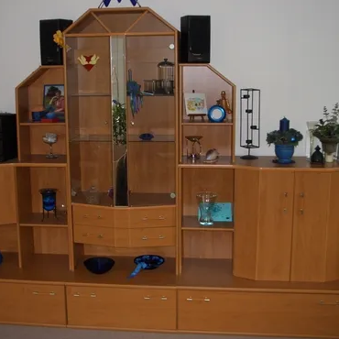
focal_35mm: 49
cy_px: 170
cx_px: 132
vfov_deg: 34.7
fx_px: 543
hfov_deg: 34.5
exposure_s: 1/60
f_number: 2.8
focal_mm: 6.8
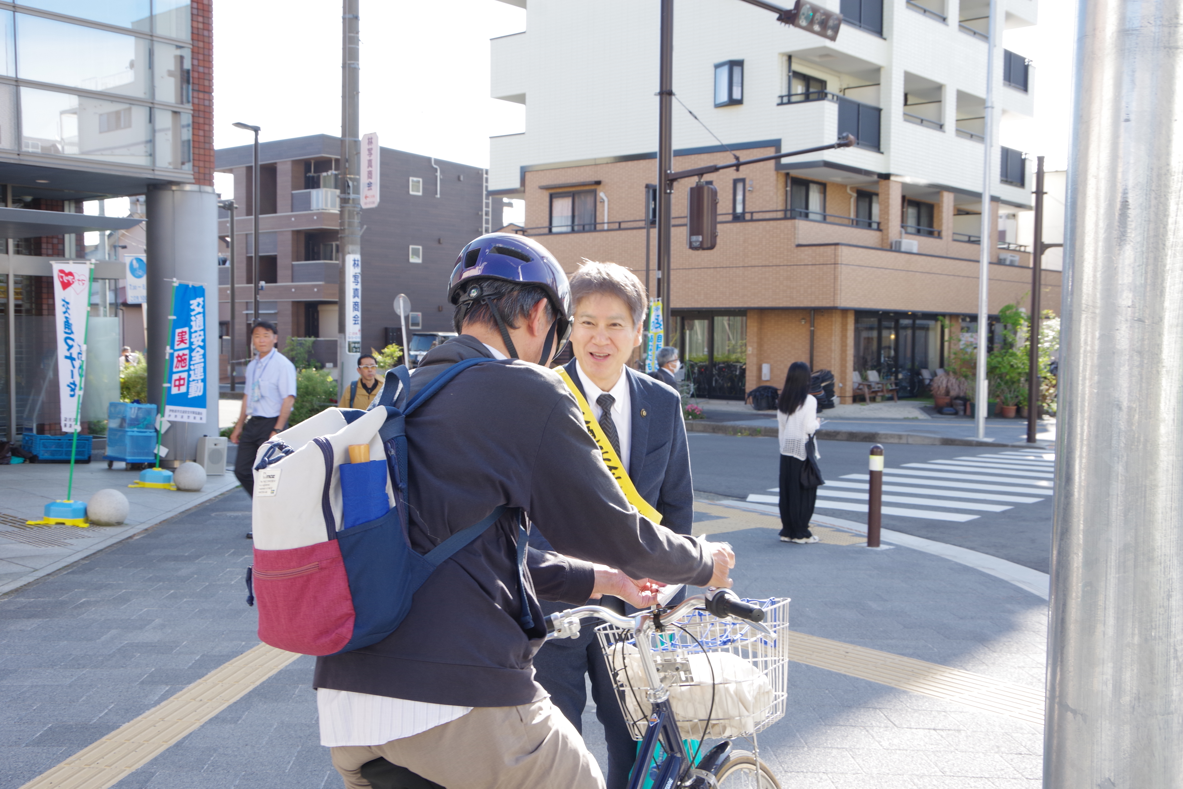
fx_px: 1183
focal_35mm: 36
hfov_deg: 53.1
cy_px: 394
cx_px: 592
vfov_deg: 36.9
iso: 100
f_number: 8
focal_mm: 24
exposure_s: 1/60
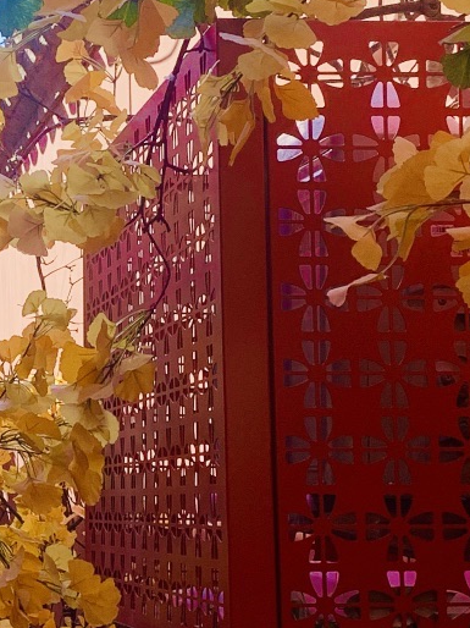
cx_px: -83
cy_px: 338
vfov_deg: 19.3
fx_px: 1848
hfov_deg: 14.1
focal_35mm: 102
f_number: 1.8
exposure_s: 1/711
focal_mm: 4.25
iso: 25
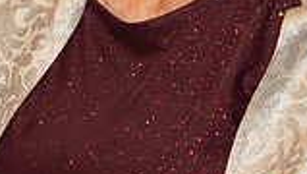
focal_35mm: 355
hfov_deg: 6.1
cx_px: 56
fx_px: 2894
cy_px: -74
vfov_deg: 3.4
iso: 1600
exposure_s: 1/125
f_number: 2.8
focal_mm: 62.3
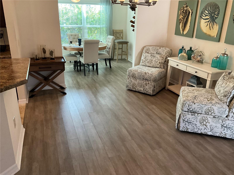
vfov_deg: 48.2
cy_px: 88
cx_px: 117
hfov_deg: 61.7
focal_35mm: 29
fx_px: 196
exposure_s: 1/60
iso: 100
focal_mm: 3
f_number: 1.8
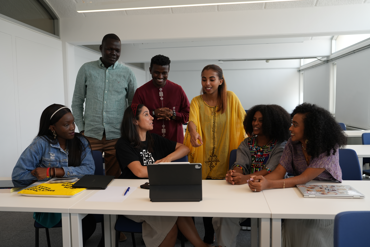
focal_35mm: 31
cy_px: 124
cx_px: 185
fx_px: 319
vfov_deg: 42.3
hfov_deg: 60.3
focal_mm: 31
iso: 250
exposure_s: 1/160
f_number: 4
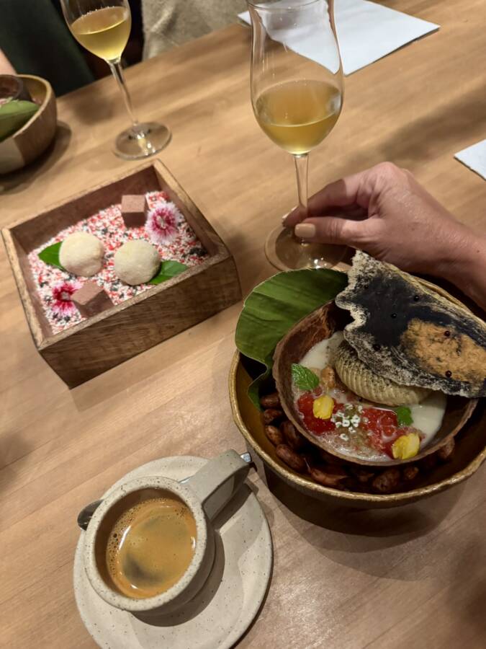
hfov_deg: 56.8
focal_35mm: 24
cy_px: 324
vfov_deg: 71.6
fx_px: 449
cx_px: 243
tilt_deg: -52.5
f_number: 1.78
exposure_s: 1/40
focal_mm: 6.76
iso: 1000
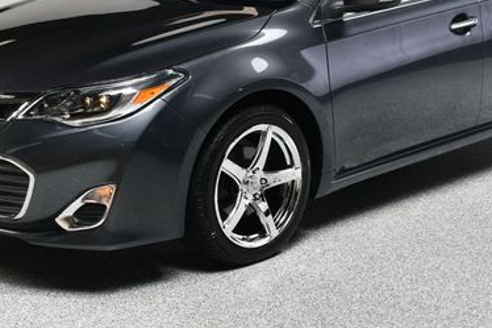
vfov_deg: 17.6
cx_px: 260
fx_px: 1052
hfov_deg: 26.3
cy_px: 97
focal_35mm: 77
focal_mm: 30
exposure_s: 1/160
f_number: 10
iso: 100
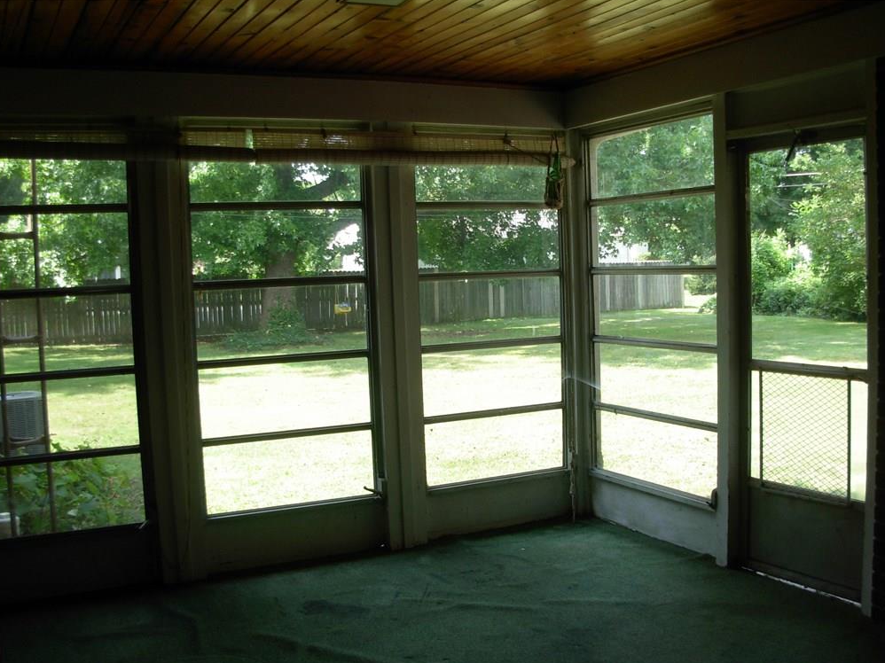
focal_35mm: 39
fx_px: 997
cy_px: 335
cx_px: 447
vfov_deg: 36.8
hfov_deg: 47.9
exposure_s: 1/104
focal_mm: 6.3
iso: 79
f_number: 2.9
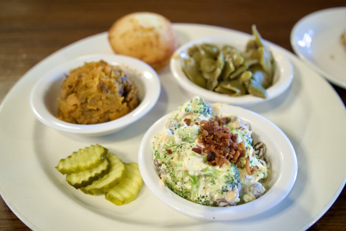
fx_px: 404
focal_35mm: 42
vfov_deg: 31.9
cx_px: 173
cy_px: 116
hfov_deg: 46.4
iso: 320
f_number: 2.8
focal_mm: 28
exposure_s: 1/5
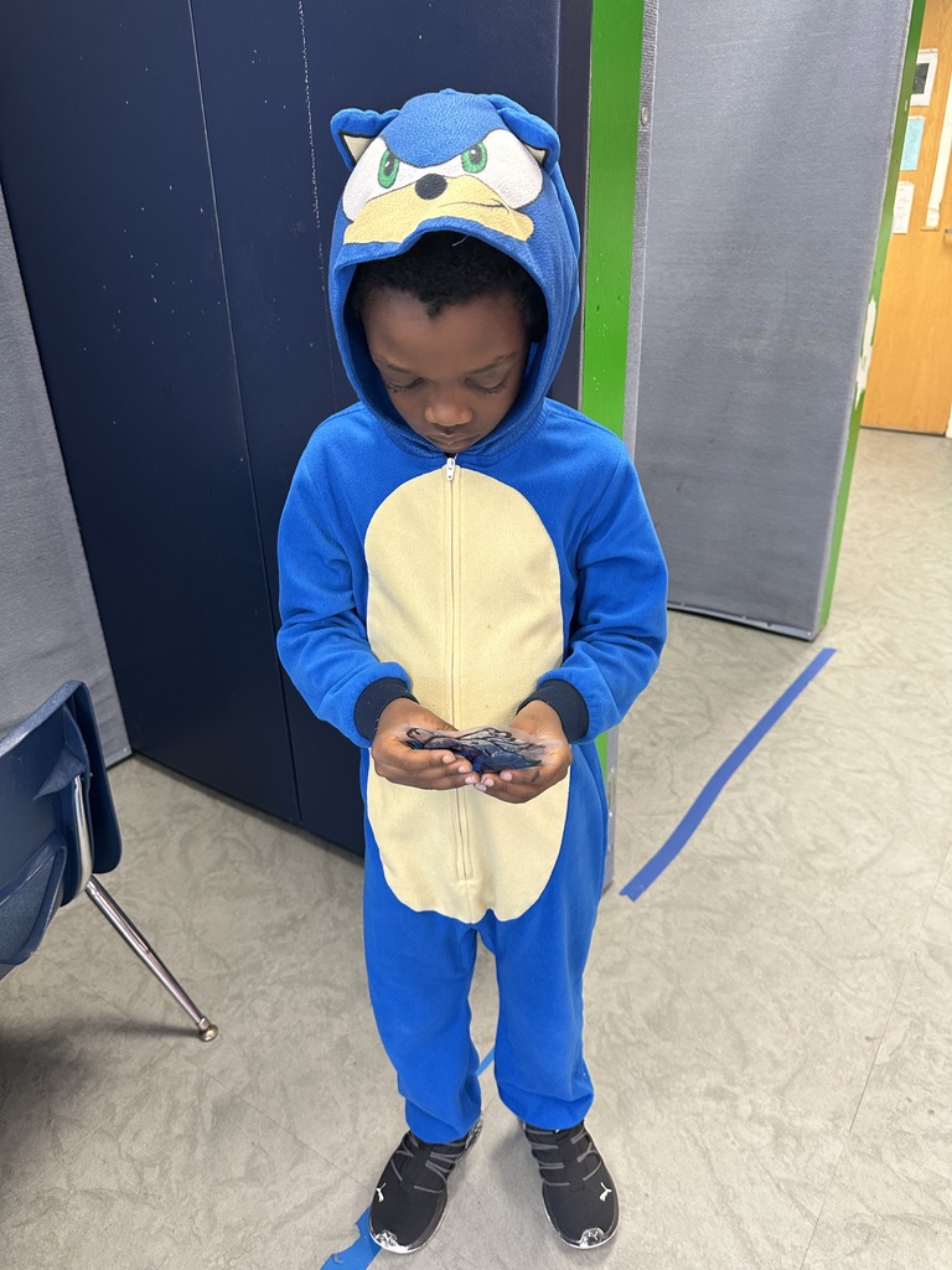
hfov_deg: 56.8
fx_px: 880
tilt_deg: -25.4
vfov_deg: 71.6
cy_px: 635
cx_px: 476
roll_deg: +0.8
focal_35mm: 24
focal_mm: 6.86
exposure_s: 1/44
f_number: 1.78
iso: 250
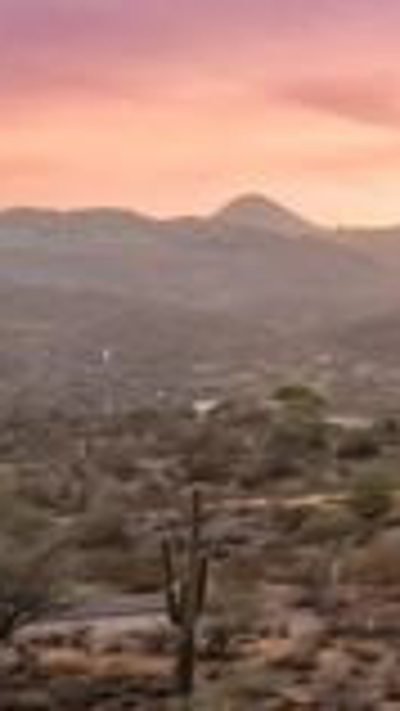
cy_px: 277
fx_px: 3183
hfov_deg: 5.5
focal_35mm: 169
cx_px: 1991
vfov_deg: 12.7
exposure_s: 1/20
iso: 100
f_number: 4
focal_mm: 12.29
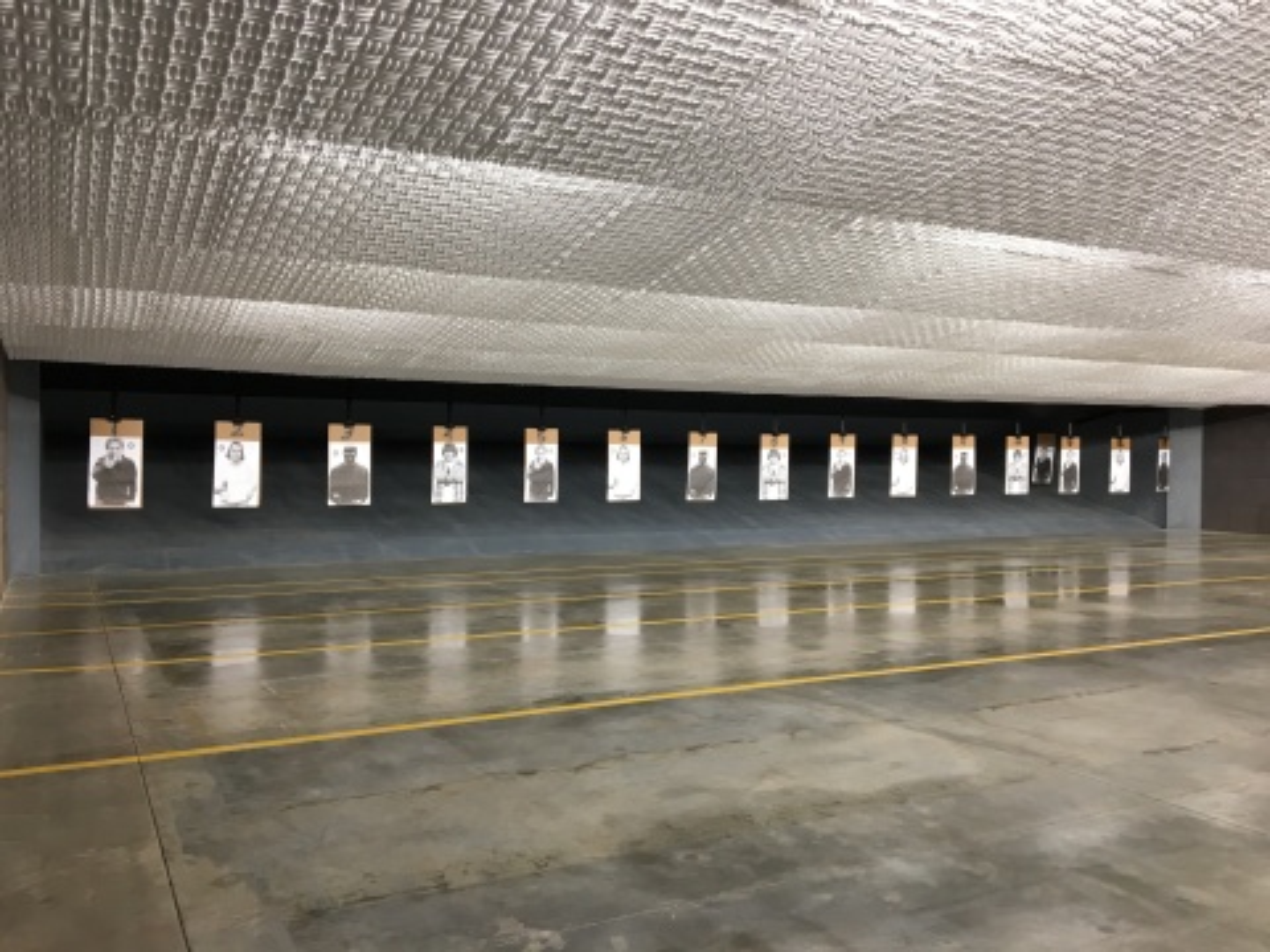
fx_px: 1064
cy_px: 476
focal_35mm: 29
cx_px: 635
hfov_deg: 61.7
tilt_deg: +0.3
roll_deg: +0.0
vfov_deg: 48.2
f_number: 2.2
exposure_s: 1/30
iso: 50
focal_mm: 4.15
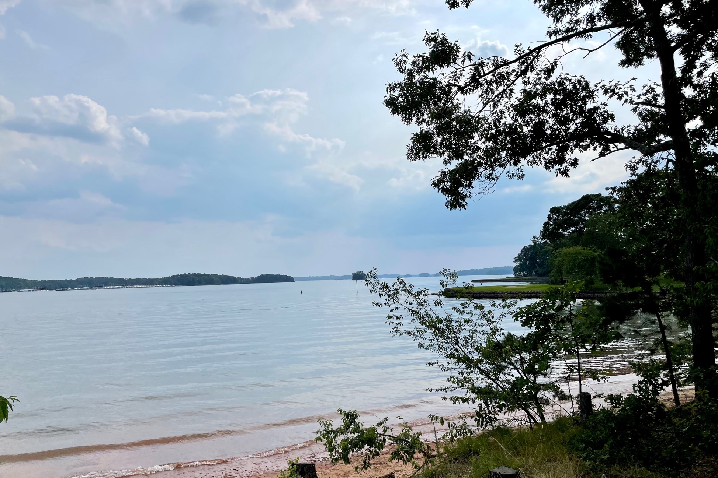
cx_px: 352
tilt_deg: +1.8
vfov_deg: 46.3
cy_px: 266
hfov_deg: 65.5
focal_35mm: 28
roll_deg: +1.9
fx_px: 558
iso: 32
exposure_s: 1/10753
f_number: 1.6
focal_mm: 4.2
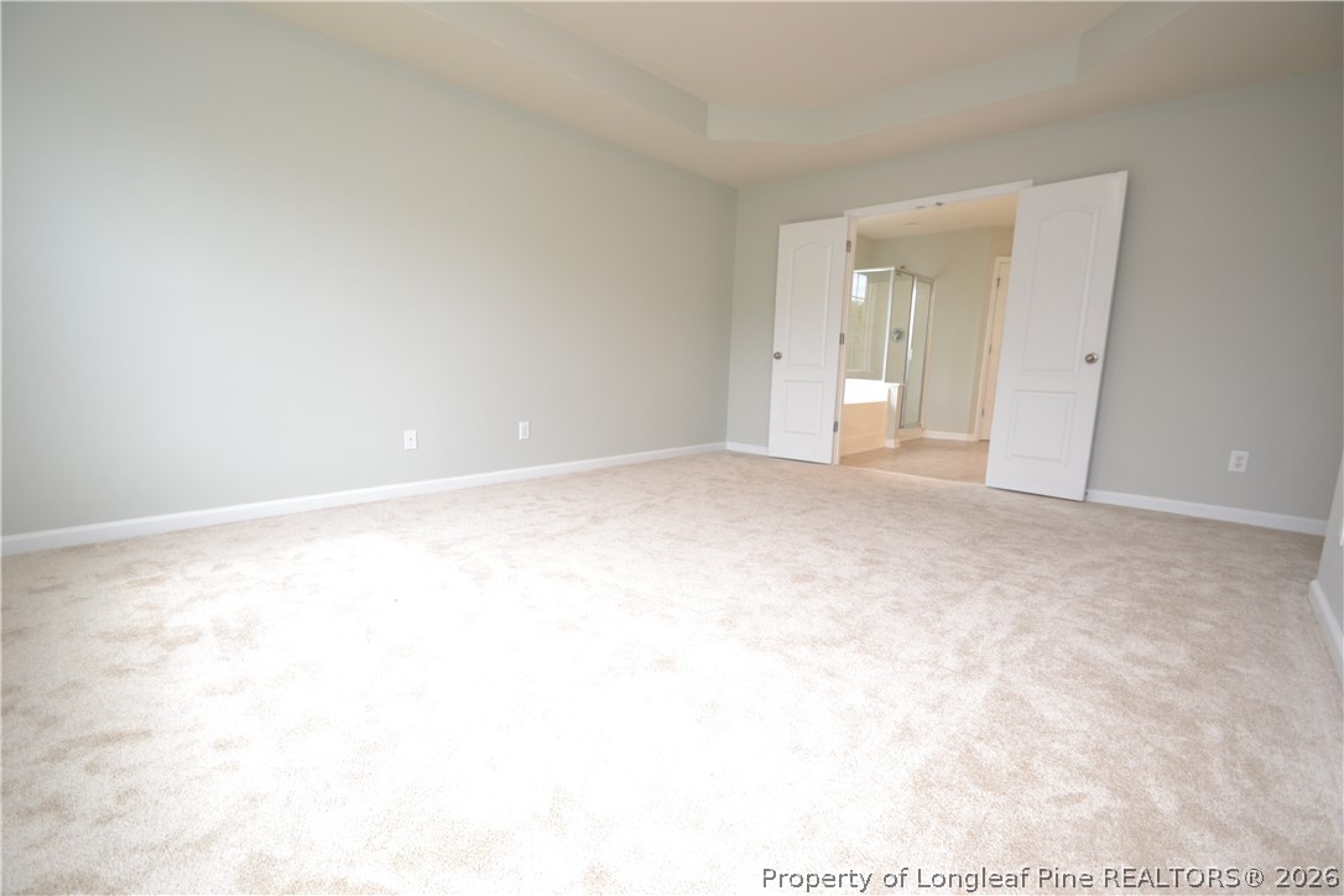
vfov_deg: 77.3
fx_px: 560
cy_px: 448
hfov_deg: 100.4
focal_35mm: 15
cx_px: 672
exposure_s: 1/100
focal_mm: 10
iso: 400
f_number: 5
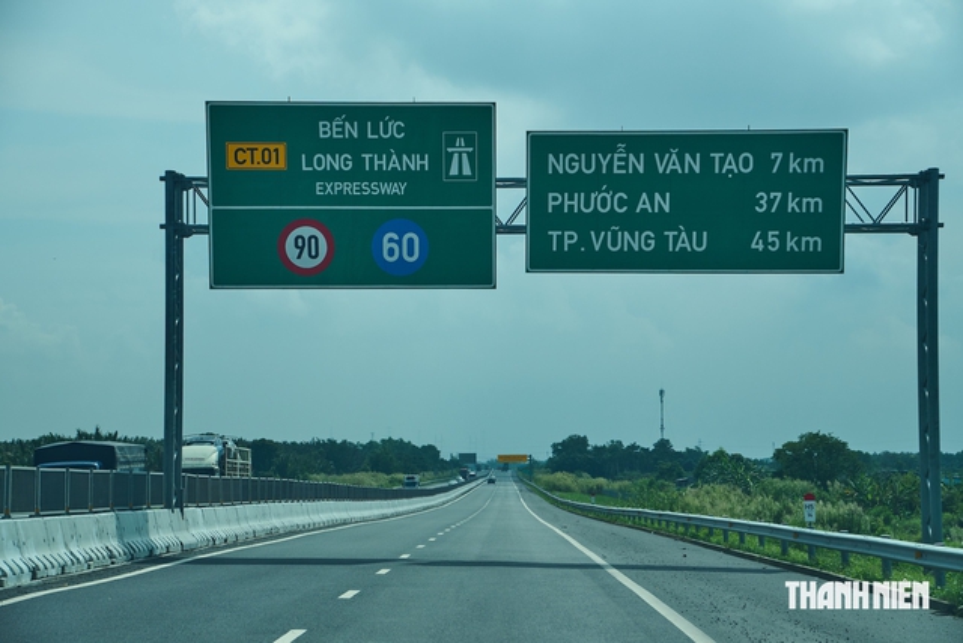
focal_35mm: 82
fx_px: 2207
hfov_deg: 24.6
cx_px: 482
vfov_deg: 16.6
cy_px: 322
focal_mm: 55
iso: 160
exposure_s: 1/1600
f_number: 5
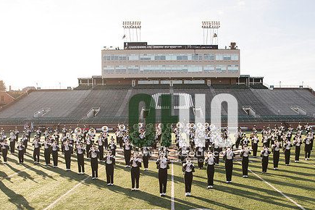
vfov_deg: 40.9
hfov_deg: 58.4
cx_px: 183
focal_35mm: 32
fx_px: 280
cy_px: 128
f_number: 5
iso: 320
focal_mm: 24
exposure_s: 1/640
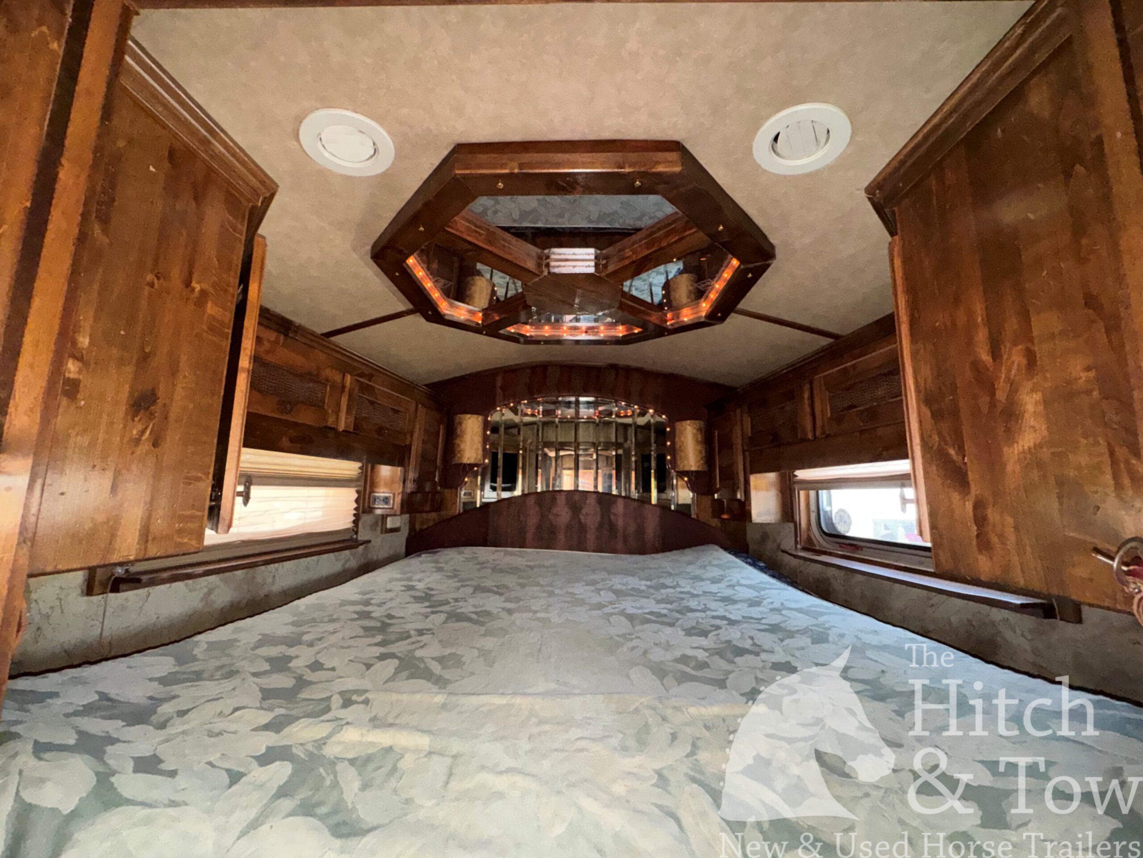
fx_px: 462
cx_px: 572
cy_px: 429
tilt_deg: +7.8
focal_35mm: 14
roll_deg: -0.2
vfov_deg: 85.7
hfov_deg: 102.1
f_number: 2.2
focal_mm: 2.22
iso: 640
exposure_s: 1/60
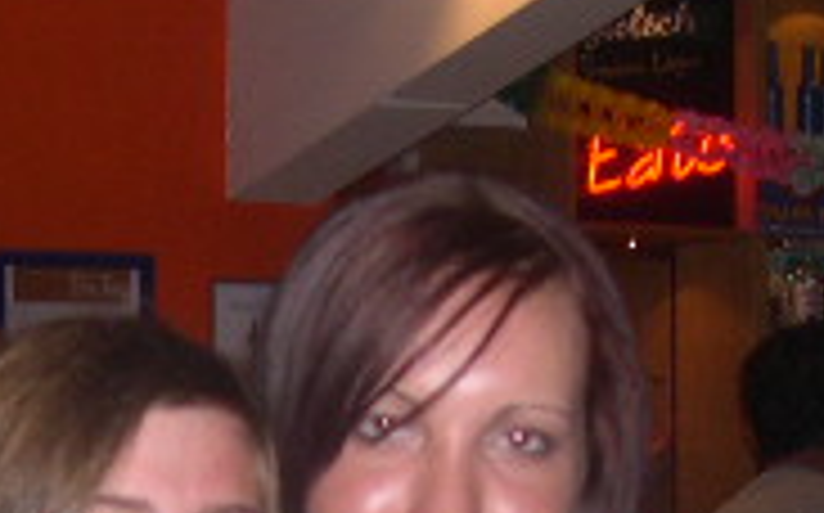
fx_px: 3163
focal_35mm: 141
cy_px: 904
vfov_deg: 8.9
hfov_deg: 14.8
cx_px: 257
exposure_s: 1/60
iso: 100
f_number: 2.8
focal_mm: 8
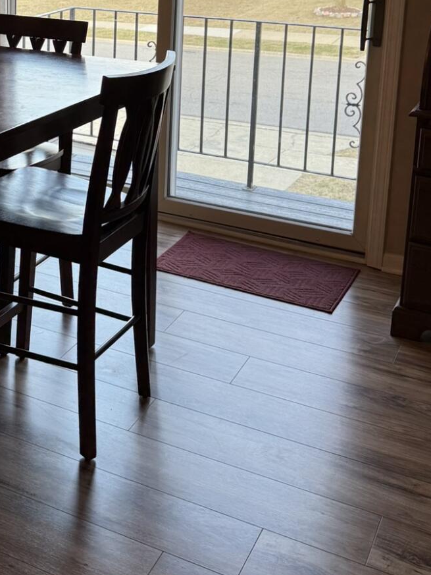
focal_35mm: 55
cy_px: 73
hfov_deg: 25.3
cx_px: 3
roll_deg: -0.5
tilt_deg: -11.0
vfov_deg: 33.4
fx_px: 913
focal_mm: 6.76
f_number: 1.78
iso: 125
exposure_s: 1/236
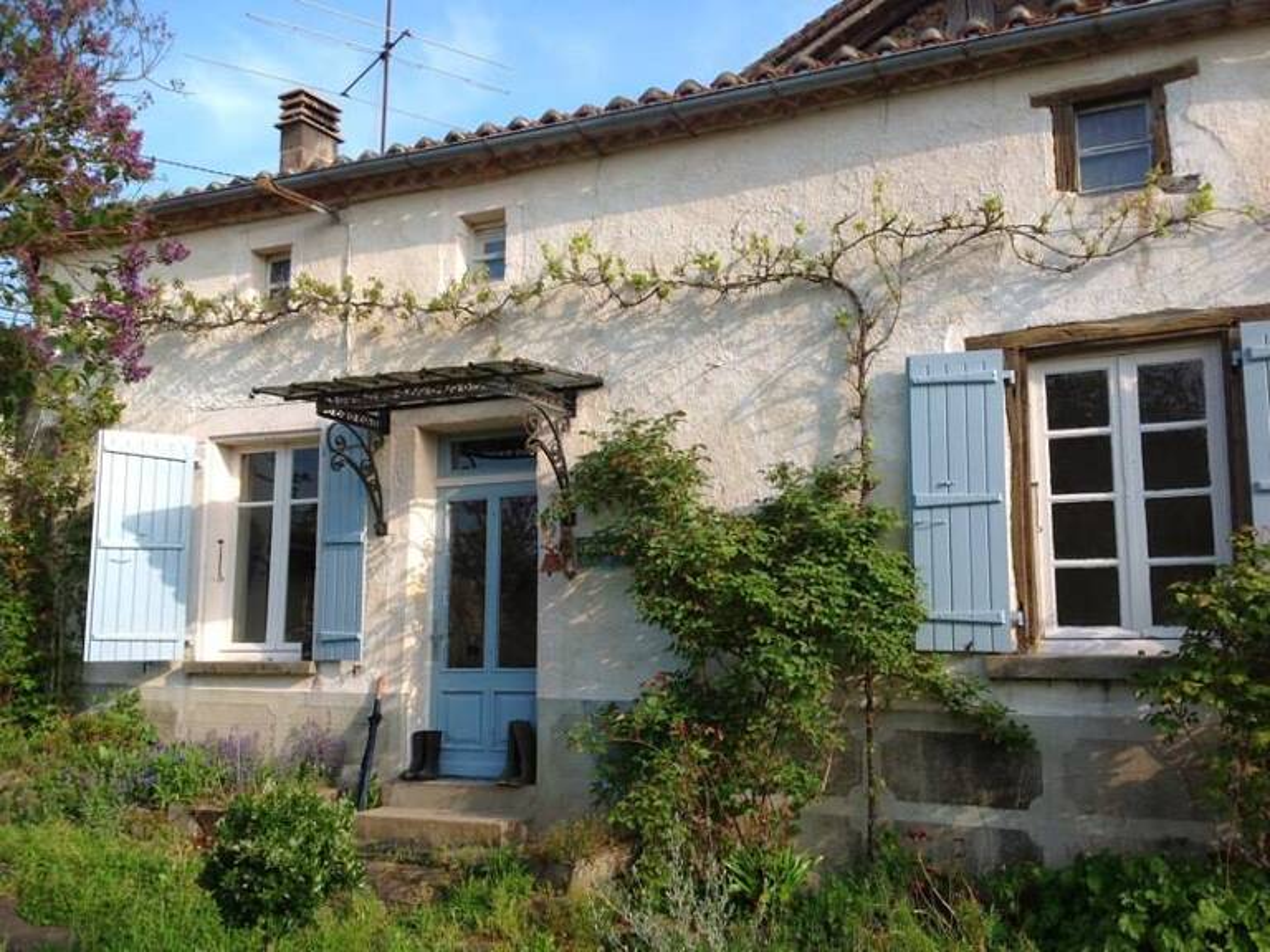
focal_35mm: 35
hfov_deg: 52.6
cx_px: 635
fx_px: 1284
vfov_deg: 40.7
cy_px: 476
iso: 50
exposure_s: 1/840
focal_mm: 4.28
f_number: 2.4
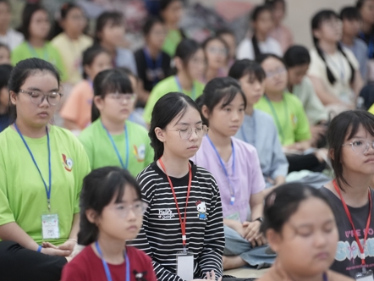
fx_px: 2292
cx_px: 160
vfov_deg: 7.0
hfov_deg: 9.3
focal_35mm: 212
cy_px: 169
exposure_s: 1/160
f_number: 2.8
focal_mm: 150
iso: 4000
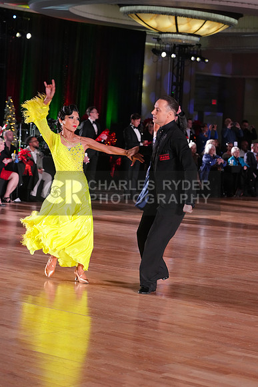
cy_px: 194
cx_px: 129
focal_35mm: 92
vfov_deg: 22.1
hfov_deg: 14.9
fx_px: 988
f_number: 5.6
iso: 4000
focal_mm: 92
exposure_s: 1/200
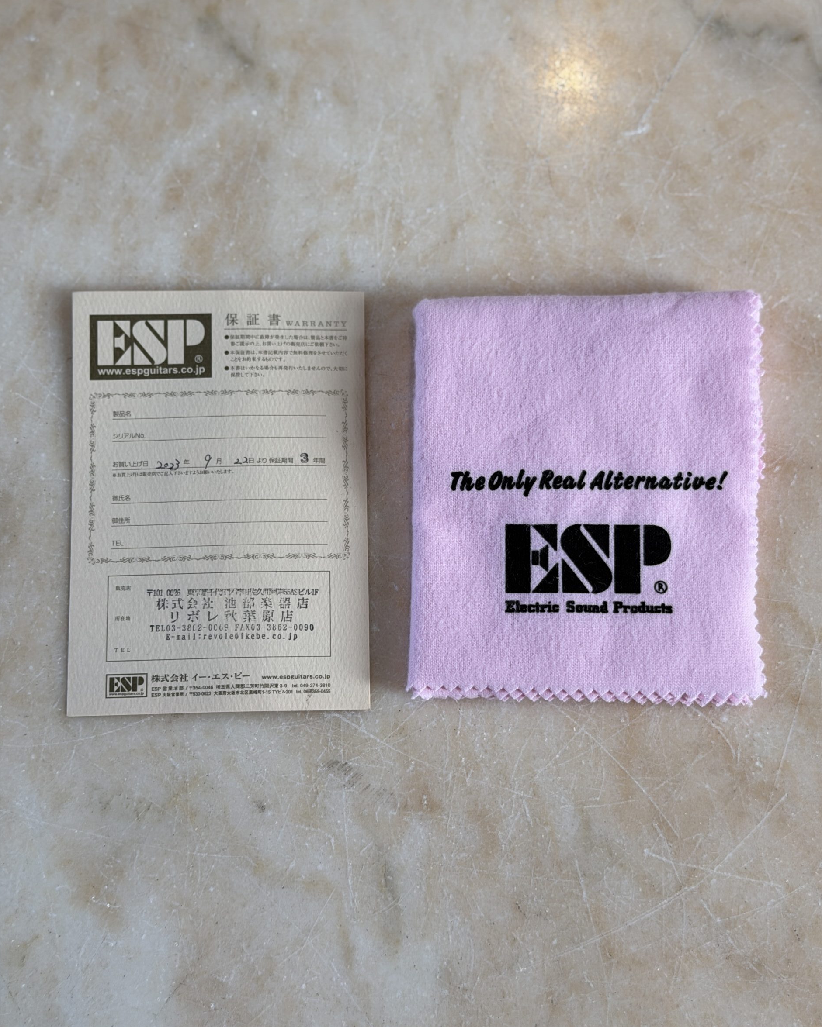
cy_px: 501
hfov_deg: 29.7
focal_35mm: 51
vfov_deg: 36.7
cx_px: 417
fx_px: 1551
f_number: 1.78
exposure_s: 1/121
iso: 80
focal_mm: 6.76
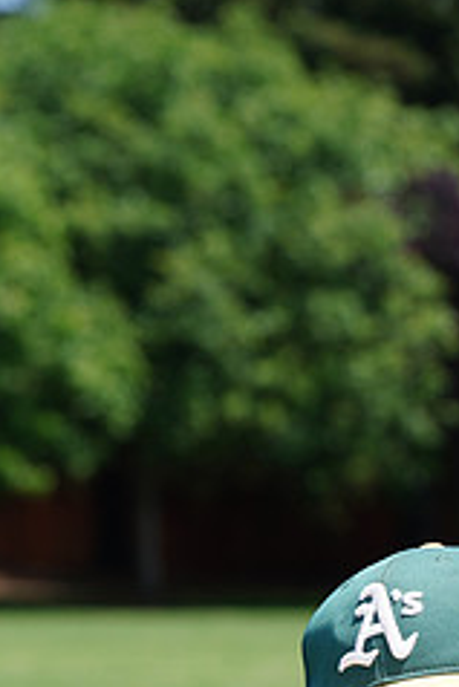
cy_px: 774
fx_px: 7199
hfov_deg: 3.6
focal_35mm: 377
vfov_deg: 5.4
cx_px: 481
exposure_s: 1/200
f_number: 10
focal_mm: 155
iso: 200
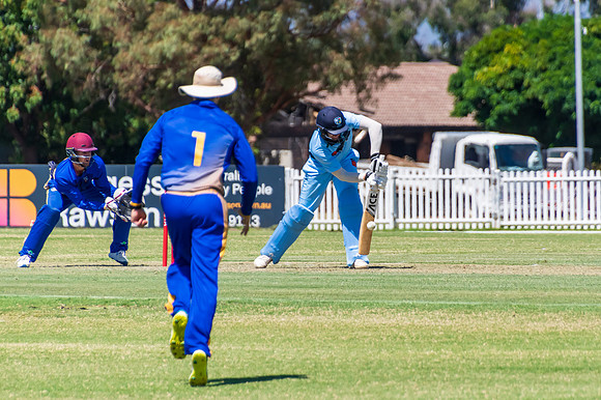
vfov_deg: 2.0
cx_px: 341
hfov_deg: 3.0
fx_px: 11353
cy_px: 173
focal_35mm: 680
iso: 400
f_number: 6.3
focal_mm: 400
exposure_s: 1/2500
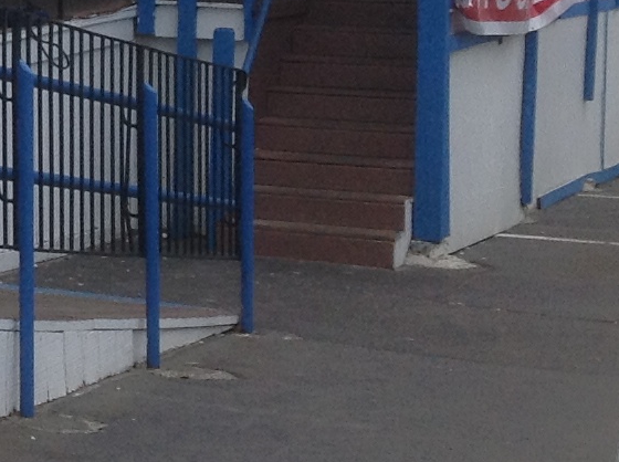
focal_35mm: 162
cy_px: -30
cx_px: -630
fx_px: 2892
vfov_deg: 9.1
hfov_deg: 11.1
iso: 50
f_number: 2.4
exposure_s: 1/756
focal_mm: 4.28
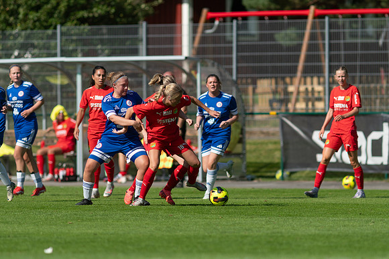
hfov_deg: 4.4
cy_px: 130
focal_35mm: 469
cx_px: 194
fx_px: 5073
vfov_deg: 2.9
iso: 110
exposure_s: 1/3200
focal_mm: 300
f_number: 3.2
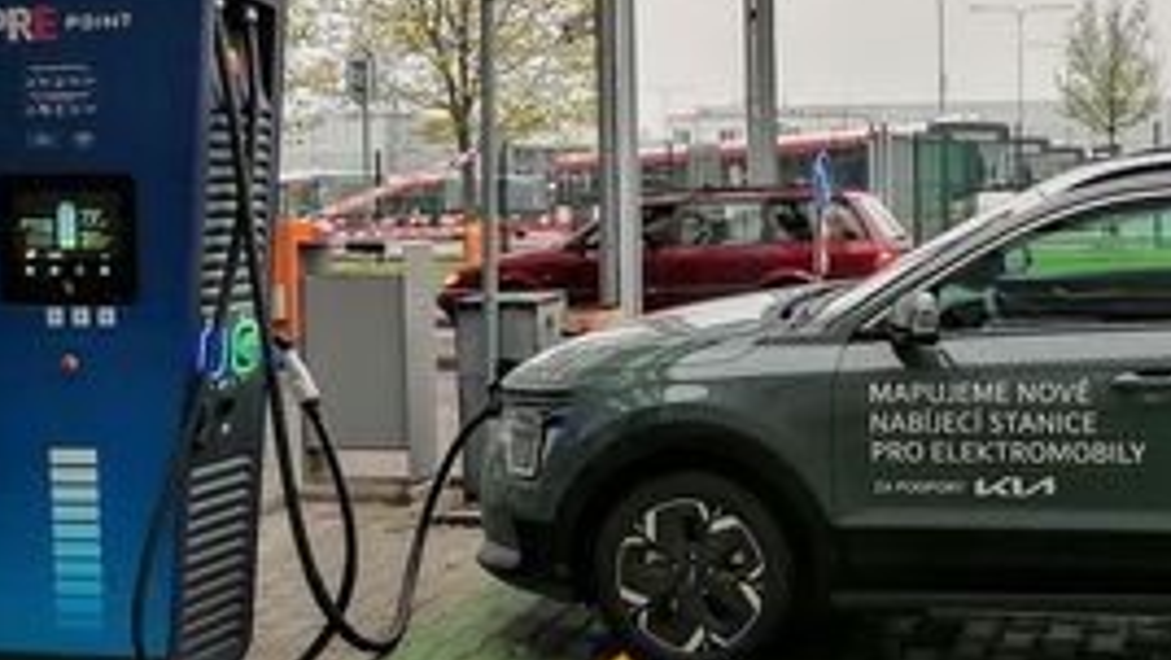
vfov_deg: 21.1
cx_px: 918
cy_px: 262
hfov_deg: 35.5
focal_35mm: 57
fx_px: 1771
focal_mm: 5.3
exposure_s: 1/120
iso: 200
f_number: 1.8
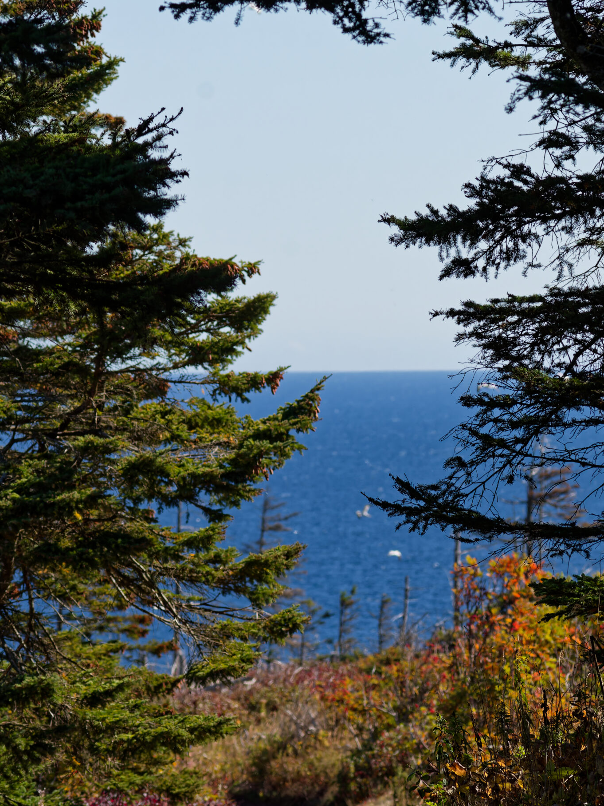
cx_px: 353
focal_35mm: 305
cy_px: 472
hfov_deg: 4.9
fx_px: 7096
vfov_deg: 6.5
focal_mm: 150
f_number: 8
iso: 500
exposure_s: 1/1000
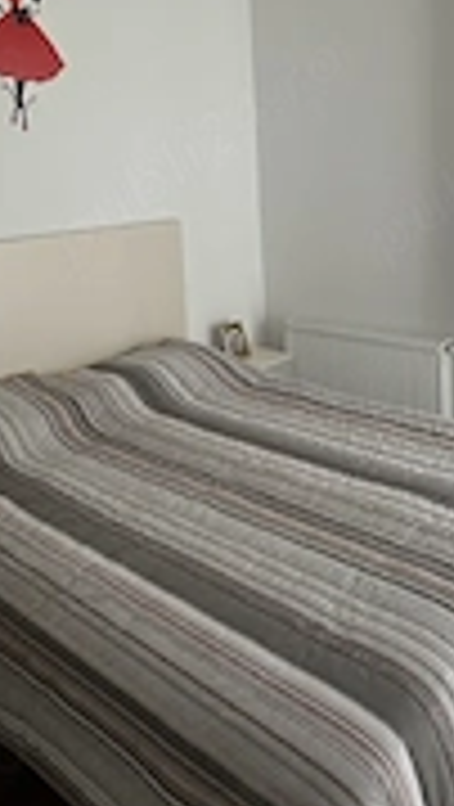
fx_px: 726
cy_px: 225
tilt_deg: -5.8
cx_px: 355
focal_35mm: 34
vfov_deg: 55.8
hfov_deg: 33.8
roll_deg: +1.0
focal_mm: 2.22
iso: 40
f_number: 2.2
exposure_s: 1/264
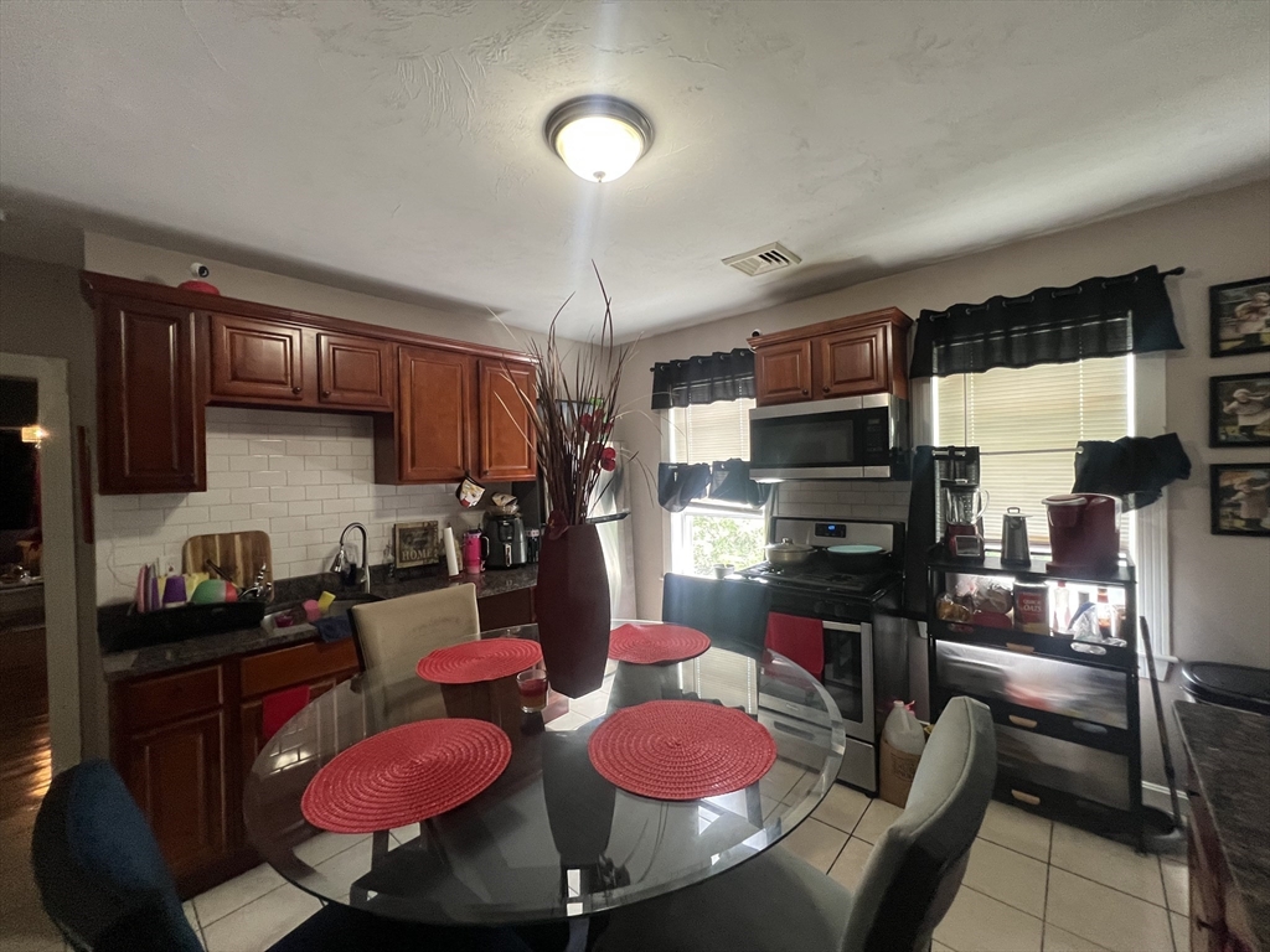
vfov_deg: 89.9
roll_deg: +0.4
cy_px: 476
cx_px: 635
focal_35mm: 13
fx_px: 477
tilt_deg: -1.3
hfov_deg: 106.2
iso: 320
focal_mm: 1.57
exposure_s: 1/60
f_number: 1.8
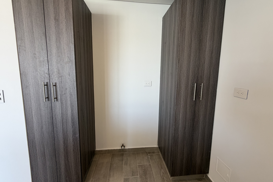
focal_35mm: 15
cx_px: 139
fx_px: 114
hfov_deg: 100.4
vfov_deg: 77.2
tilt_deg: -6.1
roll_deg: -1.2
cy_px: 86
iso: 160
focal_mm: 2.22
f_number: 2.2
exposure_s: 1/120
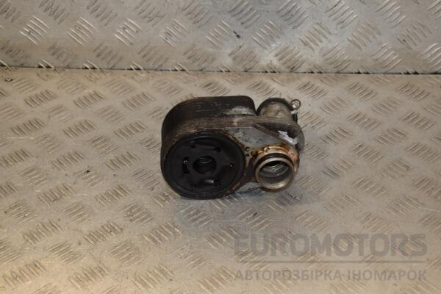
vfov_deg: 20.2
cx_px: 220
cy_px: 147
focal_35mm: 68
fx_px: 827
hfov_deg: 29.9
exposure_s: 1/200
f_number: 7.1
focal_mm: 45
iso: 800
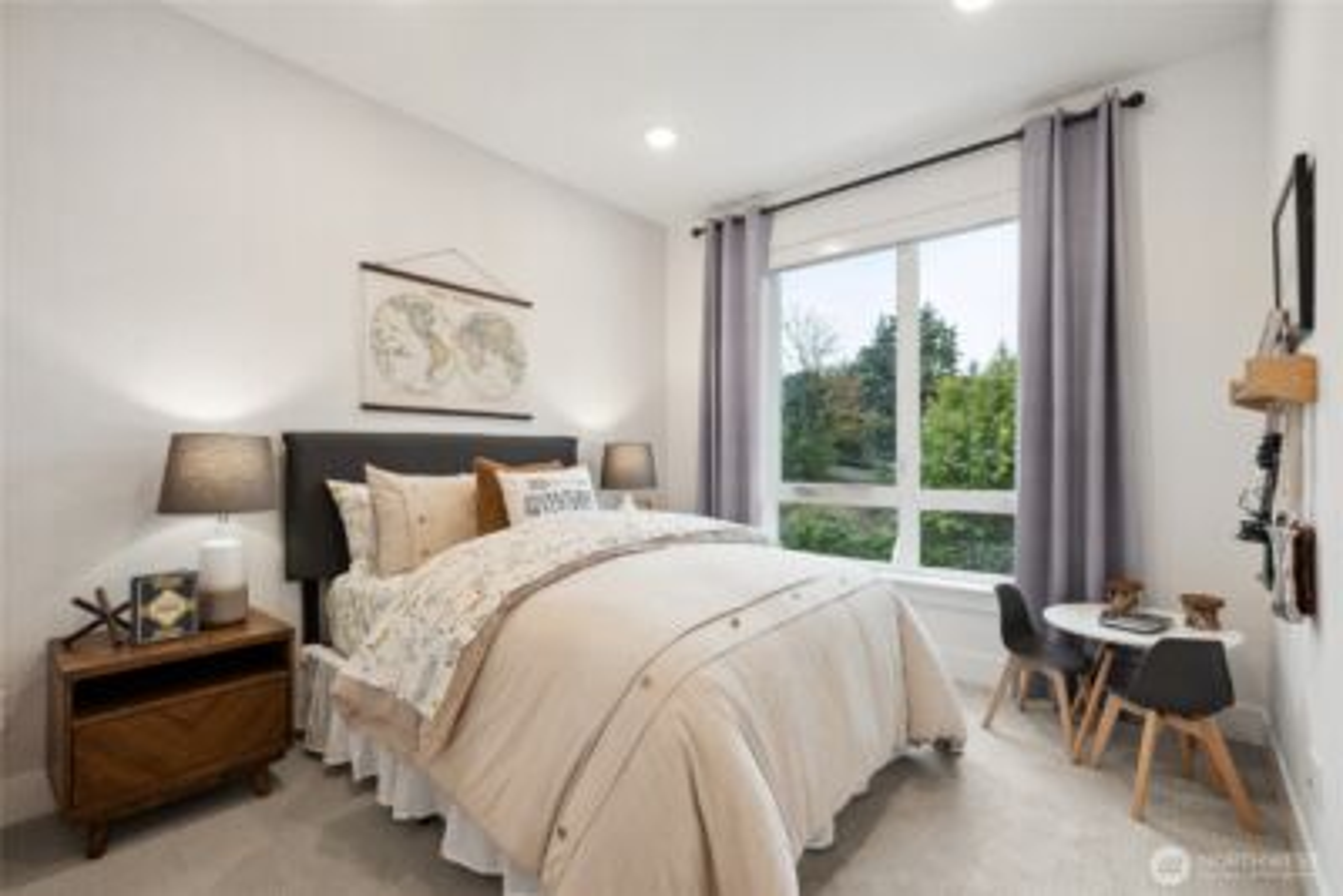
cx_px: 672
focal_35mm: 15
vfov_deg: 77.4
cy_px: 448
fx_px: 560
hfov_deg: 100.4
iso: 200
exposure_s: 1/6
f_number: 8
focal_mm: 10
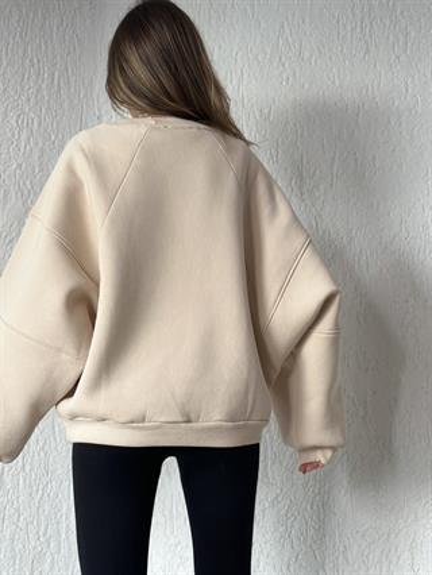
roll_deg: -0.1
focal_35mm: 48
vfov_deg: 39.6
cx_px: 216
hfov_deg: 30.3
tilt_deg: +2.7
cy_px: 288
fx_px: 798
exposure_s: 1/121
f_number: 1.78
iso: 100
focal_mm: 6.86
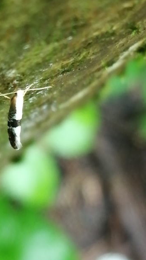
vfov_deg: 20.2
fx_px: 729
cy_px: 134
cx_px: 52
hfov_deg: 11.4
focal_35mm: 106
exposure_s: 1/25
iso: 320
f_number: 1.8
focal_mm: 3.46
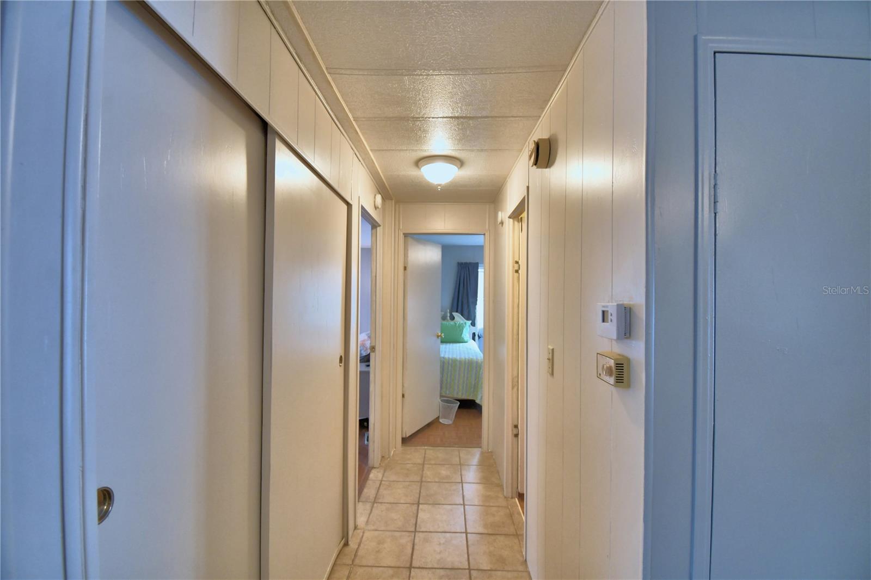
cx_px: 436
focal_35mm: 15
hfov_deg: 100.4
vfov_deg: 77.3
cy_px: 290
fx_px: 363
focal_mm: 10
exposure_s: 1/40
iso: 400
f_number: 4.5
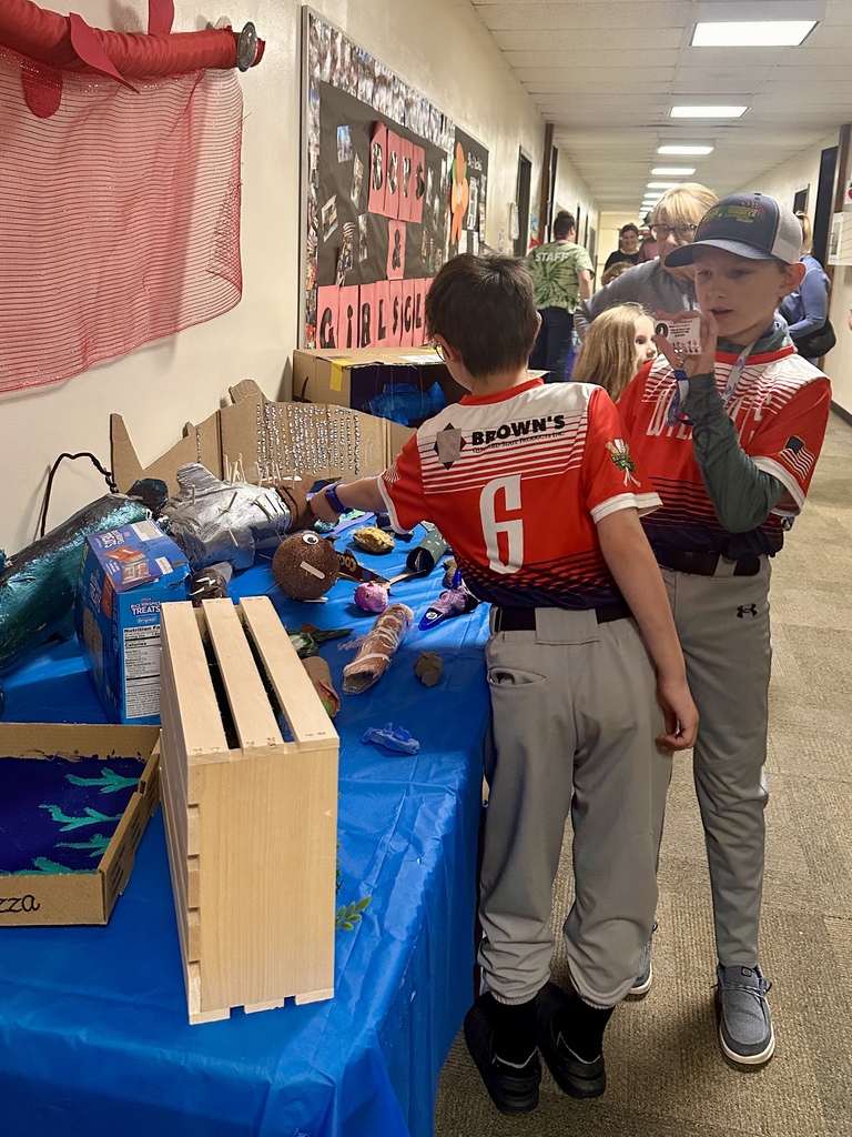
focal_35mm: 24
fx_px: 788
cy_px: 568
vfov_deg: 71.6
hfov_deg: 56.8
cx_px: 426
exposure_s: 1/60
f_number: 1.78
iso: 400
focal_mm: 6.86
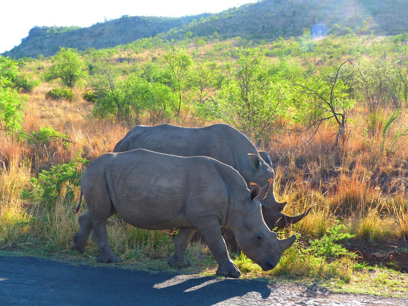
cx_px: 204
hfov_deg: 34.9
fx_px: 648
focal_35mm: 55
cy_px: 153
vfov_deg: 26.6
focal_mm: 10
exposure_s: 1/100
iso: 80
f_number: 3.6
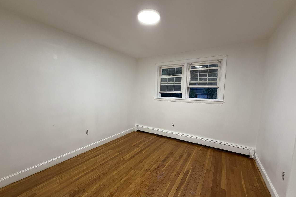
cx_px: 151
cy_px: 104
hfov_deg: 100.4
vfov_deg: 77.2
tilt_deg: -6.1
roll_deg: -1.3
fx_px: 123
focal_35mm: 15
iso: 320
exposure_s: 1/120
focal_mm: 2.22
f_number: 2.2
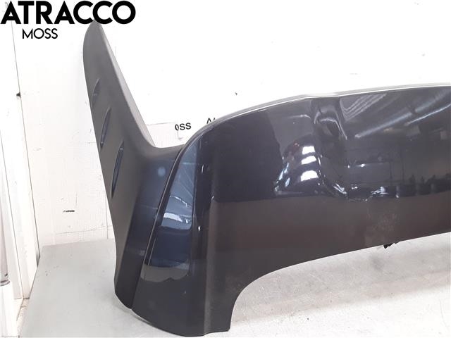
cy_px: 169
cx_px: 226
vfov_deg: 49.7
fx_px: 365
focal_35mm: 28
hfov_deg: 63.4
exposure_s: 1/50
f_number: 1.9
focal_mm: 2.91
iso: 100
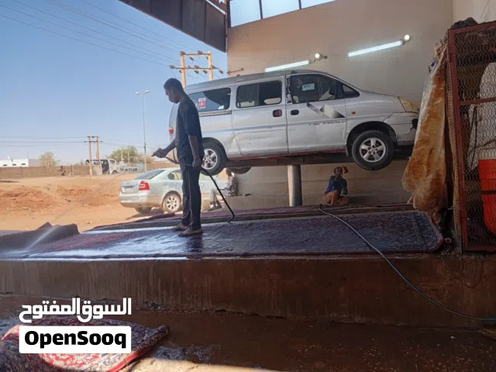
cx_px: 248
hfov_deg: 65.3
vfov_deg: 51.4
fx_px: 387
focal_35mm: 27
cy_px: 186
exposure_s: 1/123
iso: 51
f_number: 1.8
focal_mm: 3.98
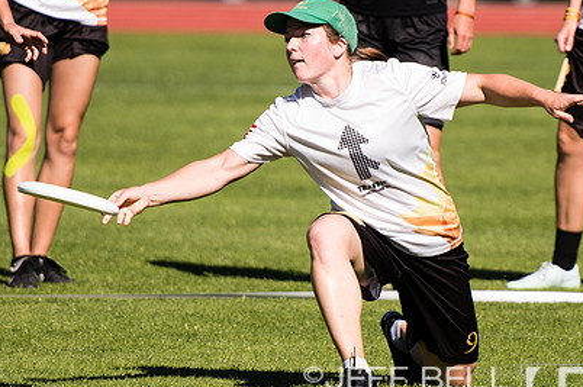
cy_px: 211
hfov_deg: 2.9
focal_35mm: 707
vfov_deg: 1.9
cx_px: 336
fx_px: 11435
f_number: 2.8
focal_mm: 200
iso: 100
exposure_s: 1/2000
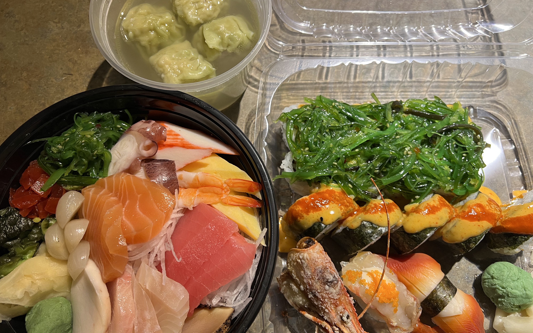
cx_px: 265
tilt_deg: -73.9
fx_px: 407
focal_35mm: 28
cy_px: 166
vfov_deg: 44.5
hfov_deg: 66.5
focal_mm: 5.7
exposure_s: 1/60
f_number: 1.5
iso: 100
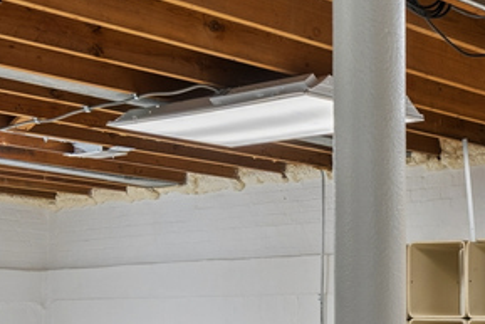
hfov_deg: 20.9
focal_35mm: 84
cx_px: 707
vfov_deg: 15.8
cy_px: 361
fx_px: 1132
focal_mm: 15
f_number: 9.5
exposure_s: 1/20
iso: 200
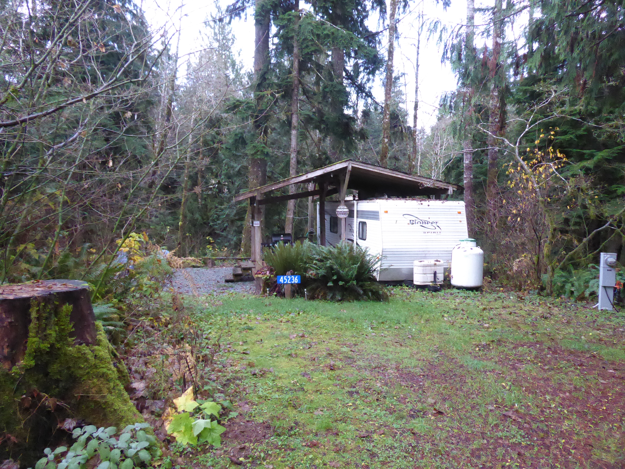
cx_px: 312
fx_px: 451
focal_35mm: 25
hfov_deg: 69.4
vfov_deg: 54.9
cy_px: 234
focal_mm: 4.3
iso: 1600
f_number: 3.3
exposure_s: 1/250
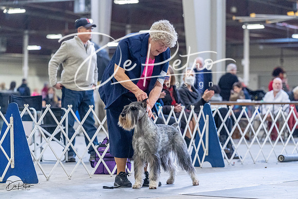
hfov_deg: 15.8
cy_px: 100
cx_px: 149
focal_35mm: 130
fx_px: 1076
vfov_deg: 10.6
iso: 6400
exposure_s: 1/320
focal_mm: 130
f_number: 4
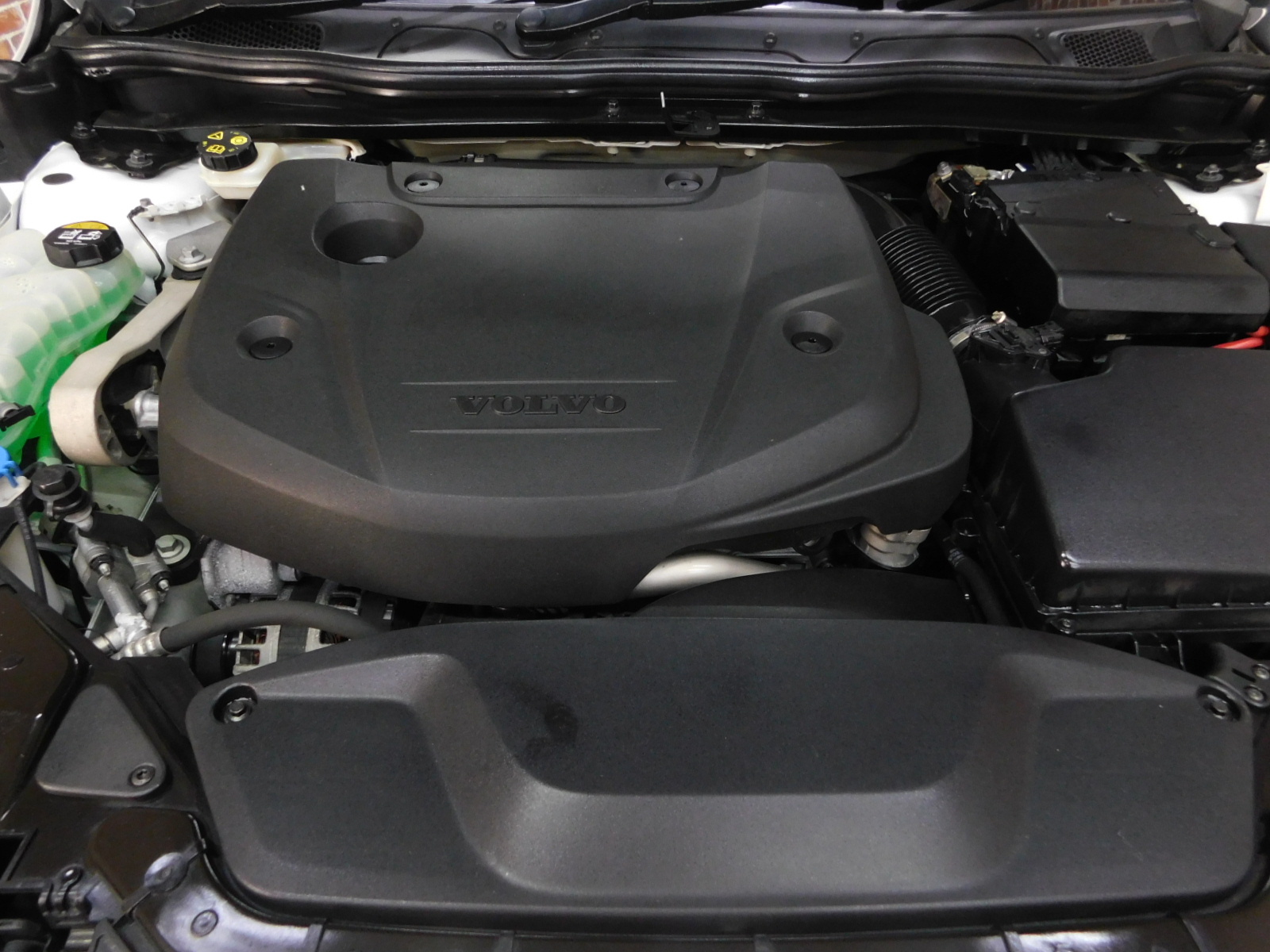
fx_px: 844
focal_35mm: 23
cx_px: 635
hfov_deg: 73.9
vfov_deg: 58.9
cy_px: 476
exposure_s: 1/30
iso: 320
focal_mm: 4
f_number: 3
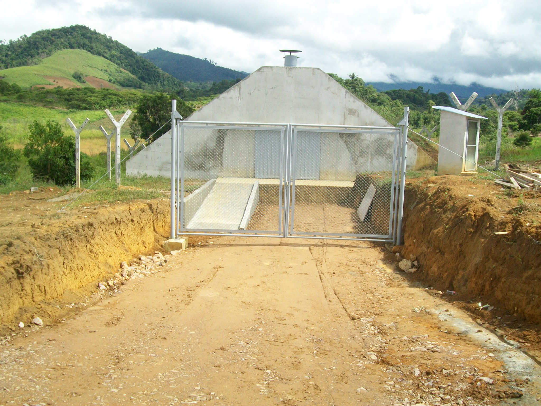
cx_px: 270
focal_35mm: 36
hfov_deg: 51.4
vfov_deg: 39.7
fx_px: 563
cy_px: 203
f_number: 4.8
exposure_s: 1/320
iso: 64
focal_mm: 6
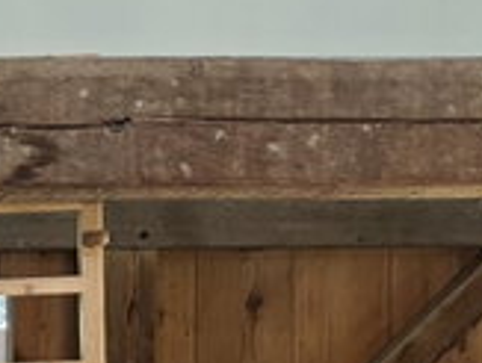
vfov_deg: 9.0
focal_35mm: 163
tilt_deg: -4.7
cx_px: -517
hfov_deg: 10.9
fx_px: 2275
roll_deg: +1.4
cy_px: 478
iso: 250
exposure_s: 1/60
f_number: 1.6
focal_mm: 5.96
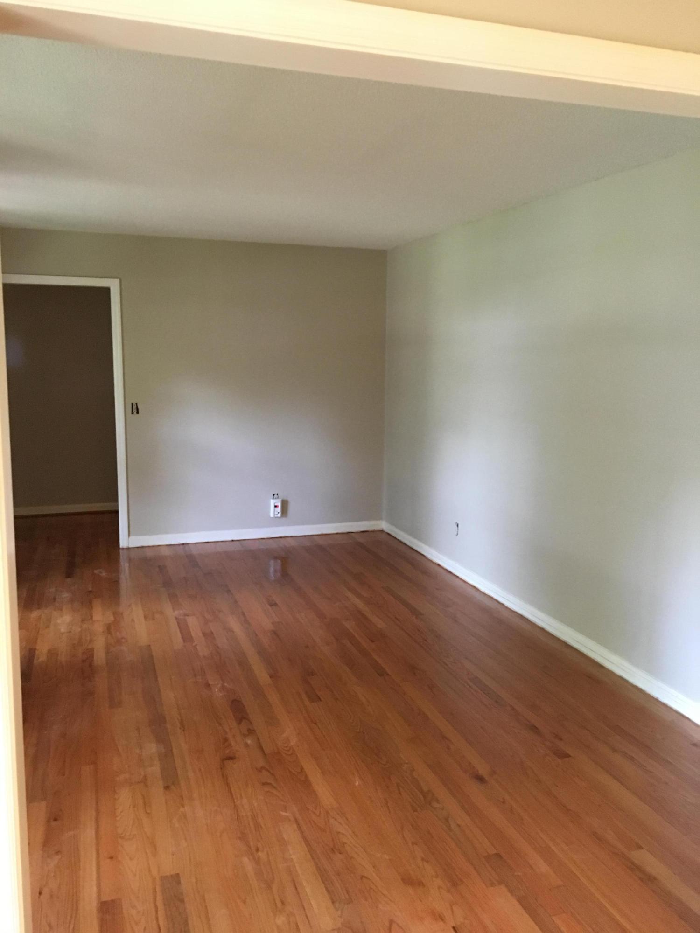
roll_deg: -0.7
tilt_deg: -6.8
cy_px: 466
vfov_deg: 61.7
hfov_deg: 48.2
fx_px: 782
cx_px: 350
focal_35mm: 29
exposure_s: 1/30
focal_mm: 4.15
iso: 200
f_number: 2.2
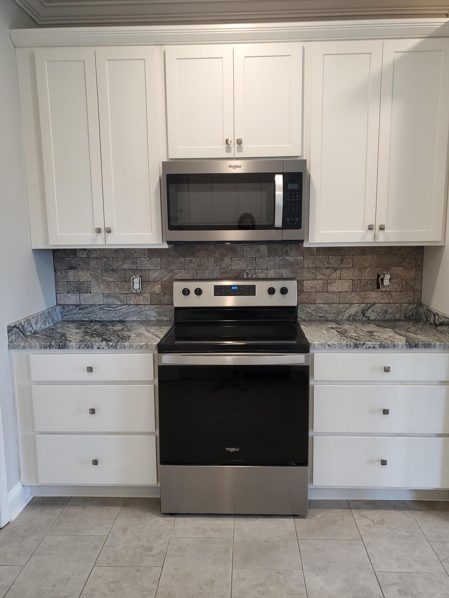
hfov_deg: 53.1
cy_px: 299
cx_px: 224
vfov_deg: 67.3
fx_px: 450
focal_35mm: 26
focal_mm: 4.3
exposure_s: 1/60
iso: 100
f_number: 1.5
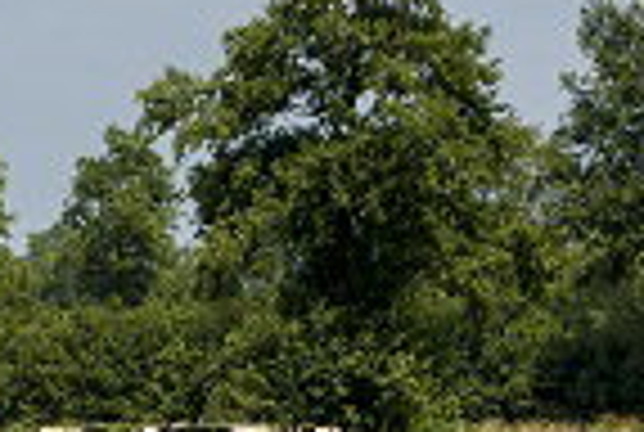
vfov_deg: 2.1
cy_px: 369
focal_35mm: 659
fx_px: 11815
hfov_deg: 3.1
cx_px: -77
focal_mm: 105
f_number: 7.1
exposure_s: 1/250
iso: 100
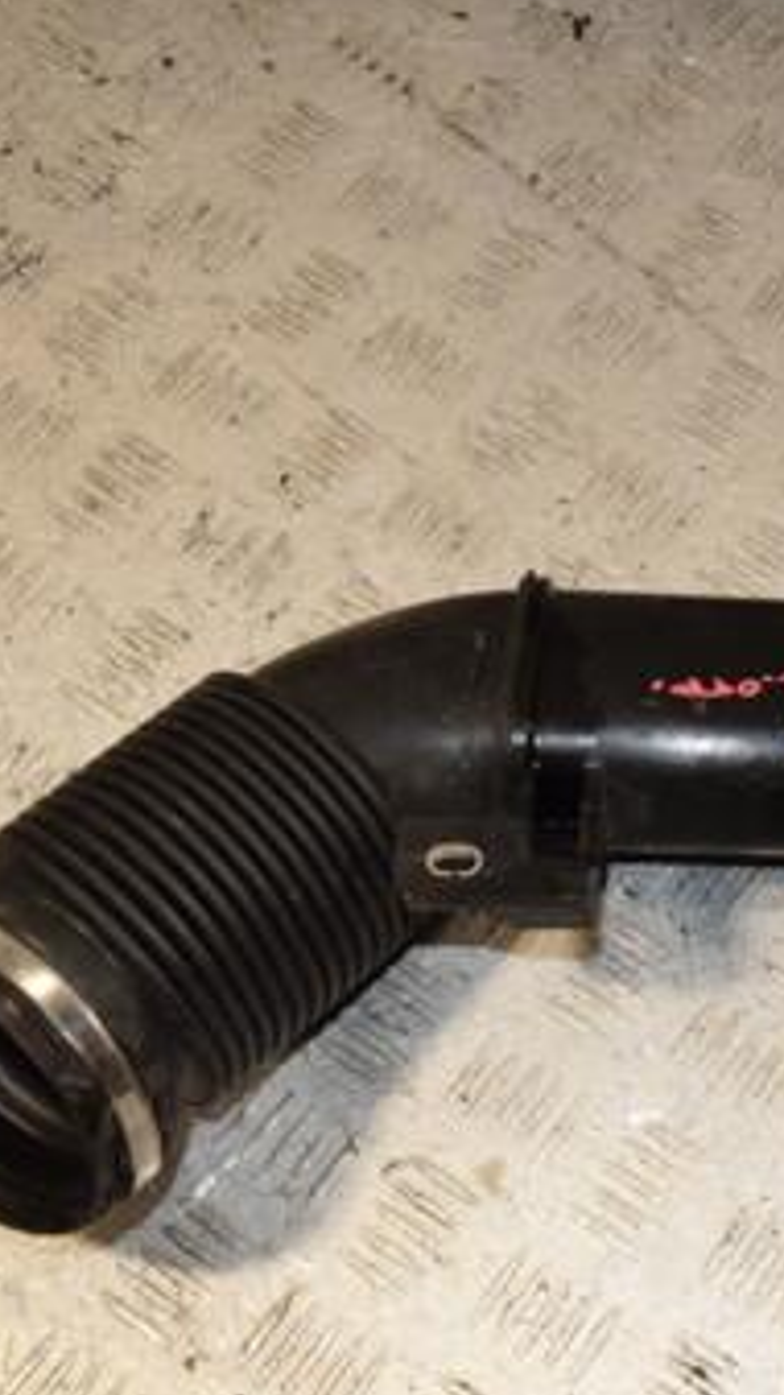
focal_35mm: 67
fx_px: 2477
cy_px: 735
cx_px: 1019
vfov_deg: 31.4
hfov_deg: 16.9
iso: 800
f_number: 9
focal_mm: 24
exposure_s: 1/200
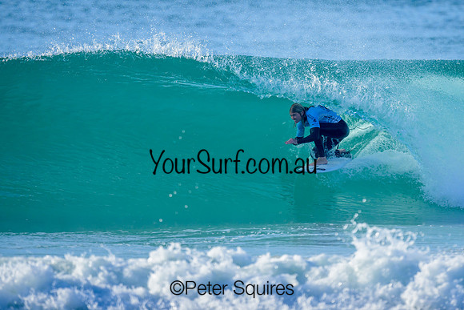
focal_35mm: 978
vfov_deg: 1.4
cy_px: 123
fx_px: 12610
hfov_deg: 2.1
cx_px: 263
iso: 400
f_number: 6.3
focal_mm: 800
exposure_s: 1/2000
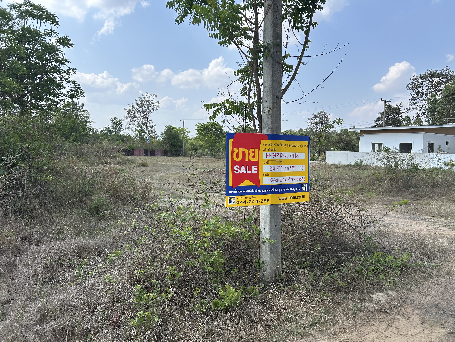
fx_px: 342
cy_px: 171
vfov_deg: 53.1
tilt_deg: -4.0
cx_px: 228
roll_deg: -1.9
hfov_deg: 67.3
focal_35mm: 26
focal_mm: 5.7
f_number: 1.5
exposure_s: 1/3968
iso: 50
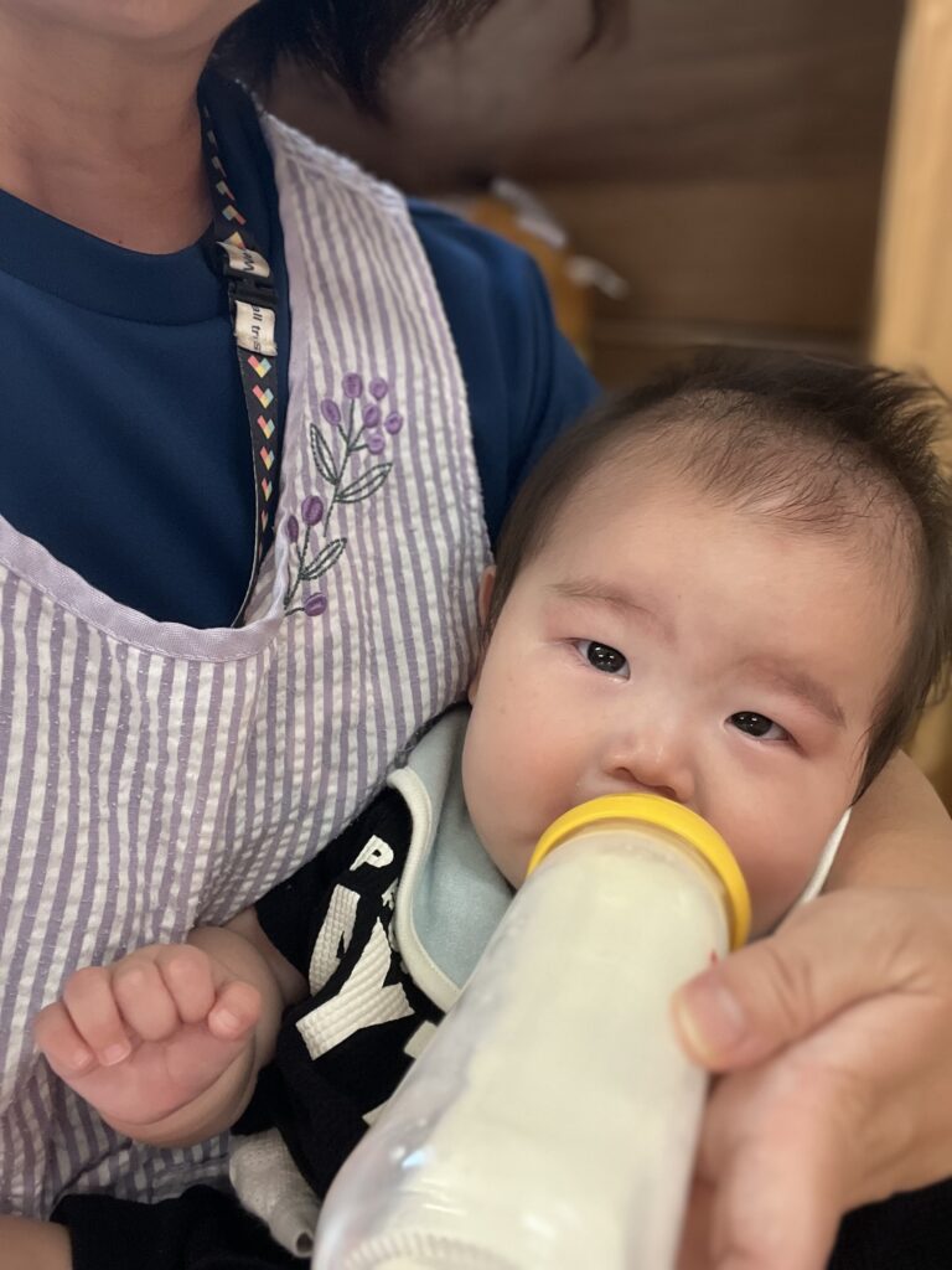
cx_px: 476
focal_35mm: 30
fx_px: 1100
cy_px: 635
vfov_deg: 60.0
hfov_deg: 46.8
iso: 125
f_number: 2.2
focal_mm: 2.71
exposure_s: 1/60
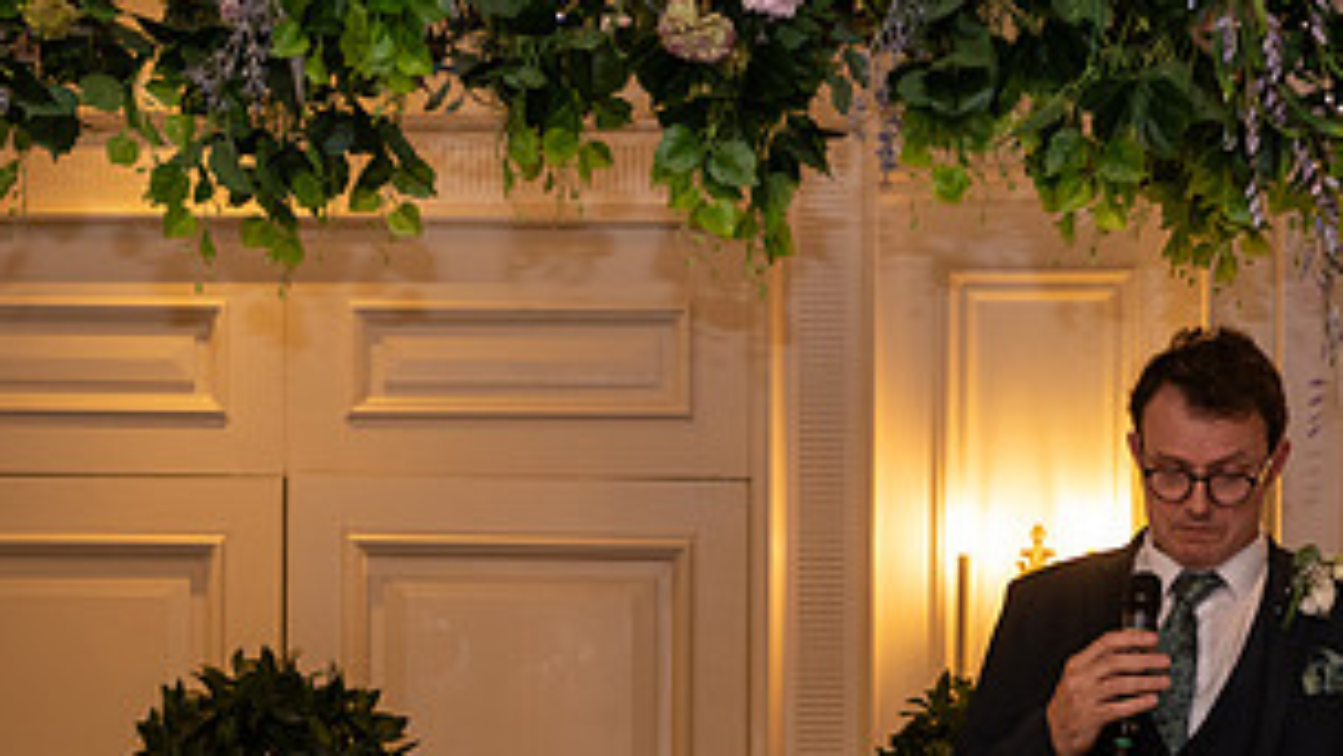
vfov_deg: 10.7
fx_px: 3988
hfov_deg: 19.1
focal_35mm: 112
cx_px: 870
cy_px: 802
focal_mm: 56
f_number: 3.5
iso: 640
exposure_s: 1/160
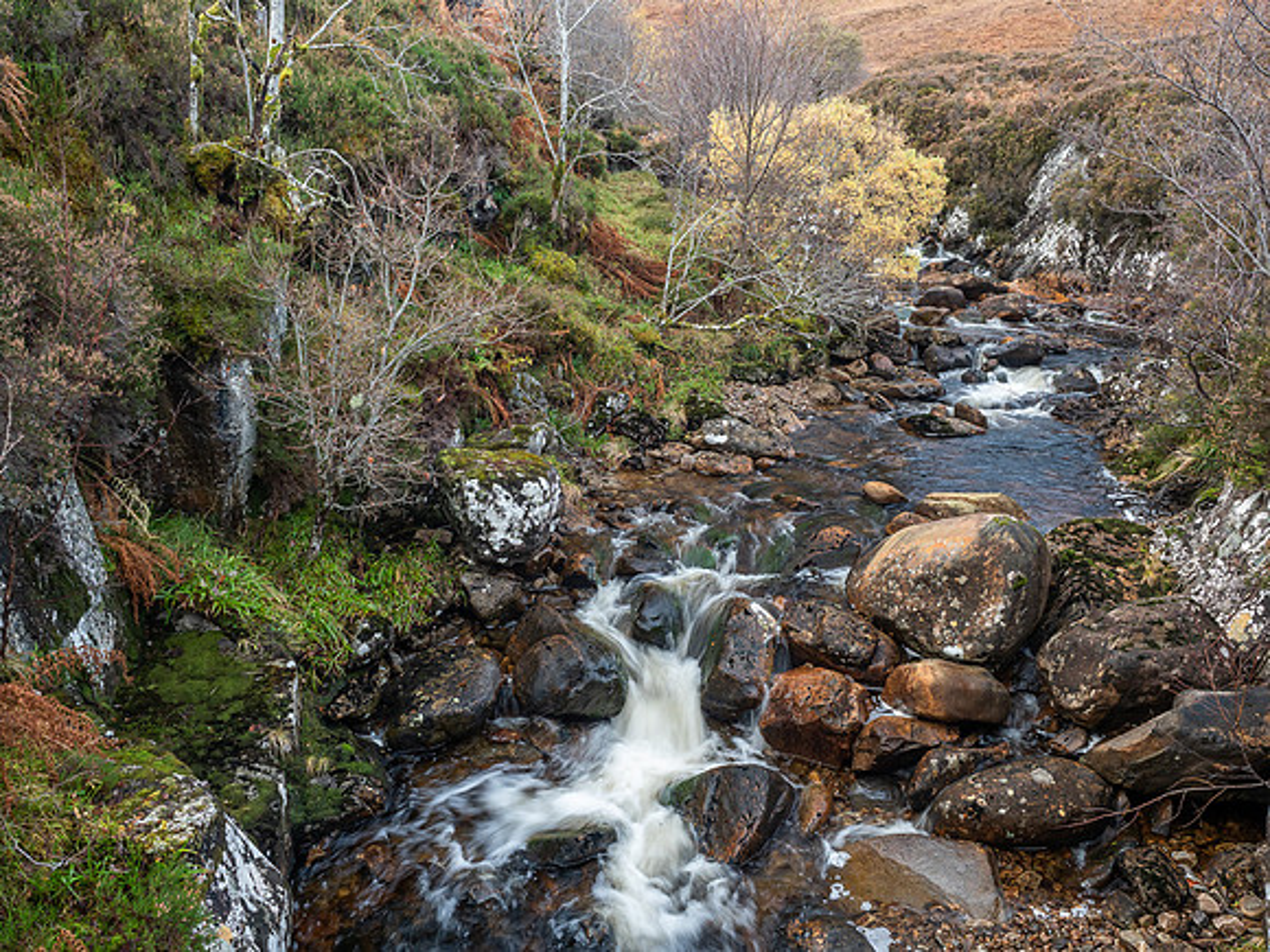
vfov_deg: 56.8
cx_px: 635
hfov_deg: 71.6
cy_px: 476
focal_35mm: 24
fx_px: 881
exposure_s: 1/8
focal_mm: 12
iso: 200
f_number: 7.1
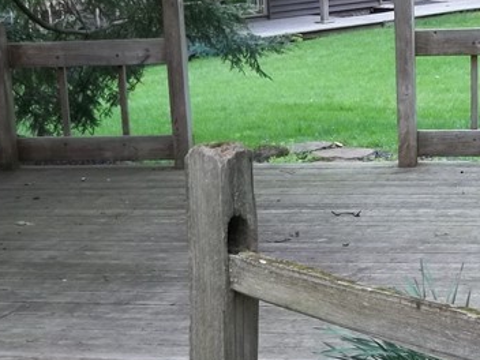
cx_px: 265
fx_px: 1290
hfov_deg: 21.1
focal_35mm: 93
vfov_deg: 15.9
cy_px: 247
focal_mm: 5.7
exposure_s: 1/80
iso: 80
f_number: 2.9
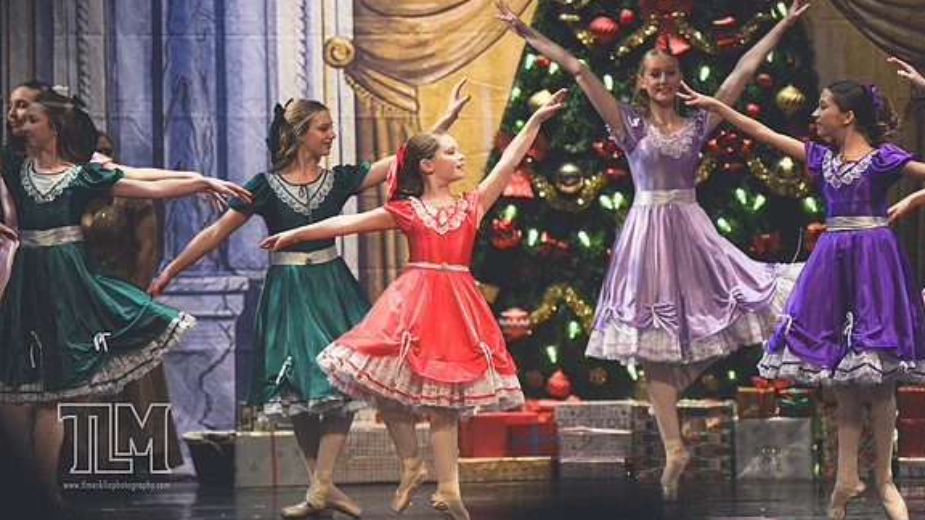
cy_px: 254
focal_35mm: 316
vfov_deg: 3.8
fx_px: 7751
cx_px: 464
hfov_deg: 6.8
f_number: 2.8
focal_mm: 200
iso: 900
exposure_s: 1/400
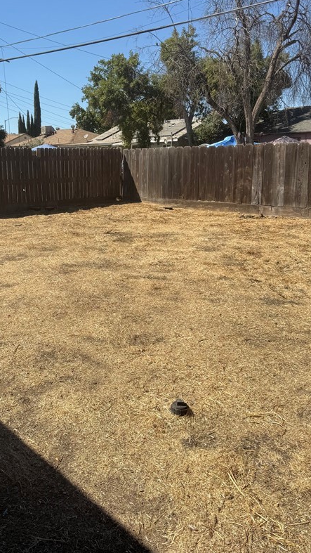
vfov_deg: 58.0
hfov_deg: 34.3
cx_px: 97
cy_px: 272
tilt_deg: -11.7
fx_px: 498
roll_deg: -0.2
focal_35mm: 34
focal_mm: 6.76
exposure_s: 1/4167
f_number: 1.78
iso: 80
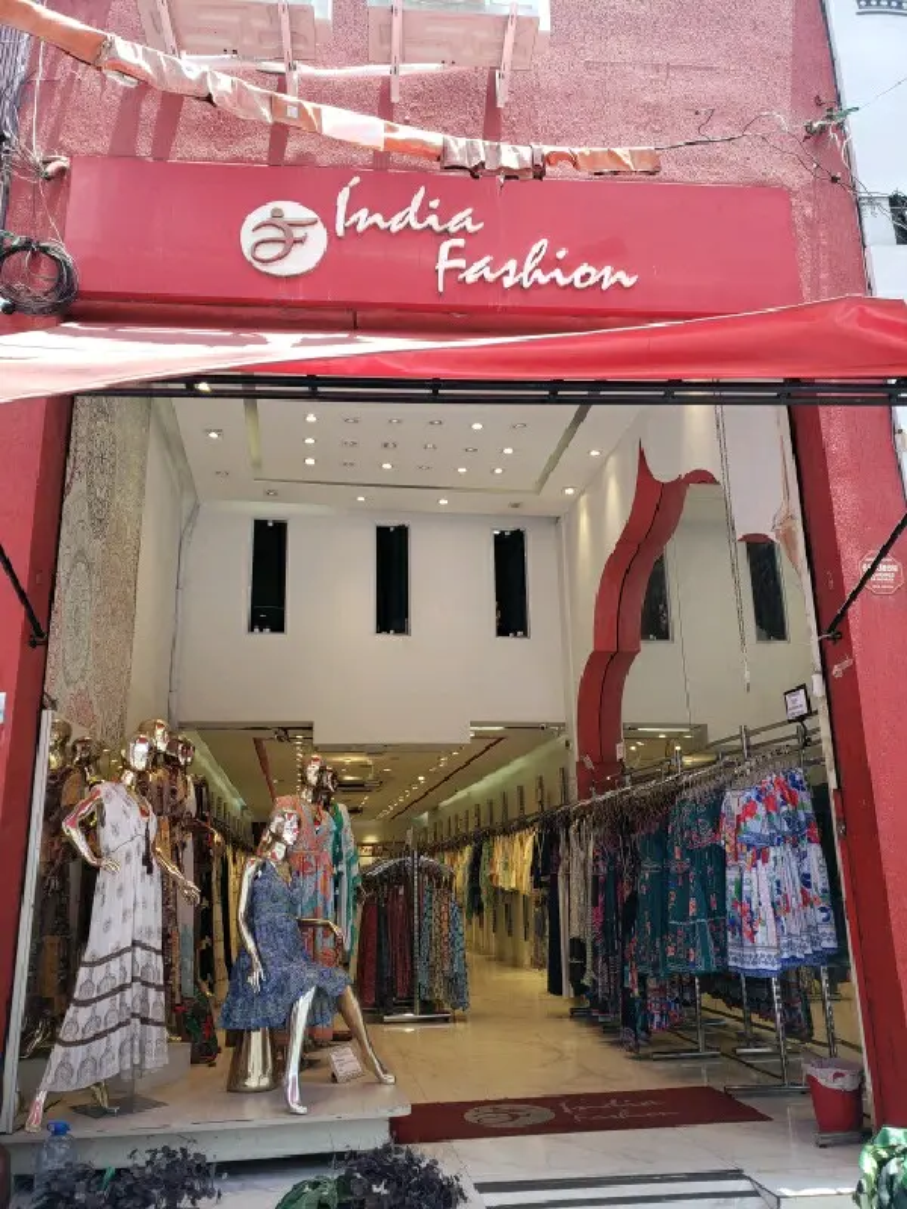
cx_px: 454
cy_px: 604
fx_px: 908
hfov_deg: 53.1
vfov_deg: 67.3
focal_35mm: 26
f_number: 2.4
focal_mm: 4.3
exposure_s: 1/278
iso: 50
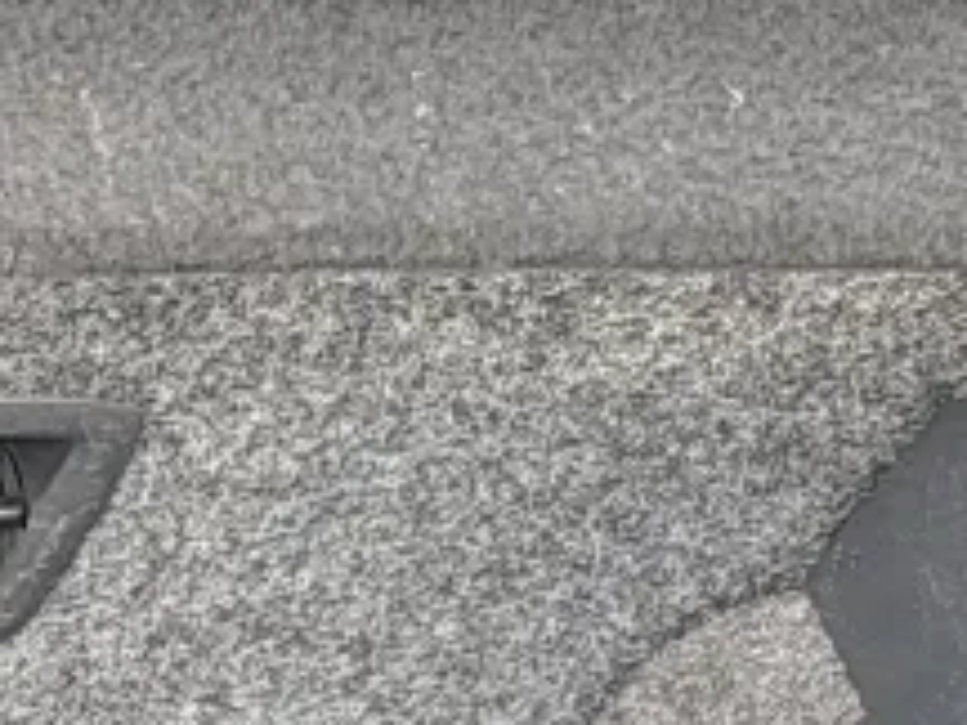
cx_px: -1647
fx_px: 3967
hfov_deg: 10.8
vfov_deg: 9.8
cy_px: 1356
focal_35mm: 142
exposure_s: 1/100
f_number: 1.8
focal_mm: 5.56
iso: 252
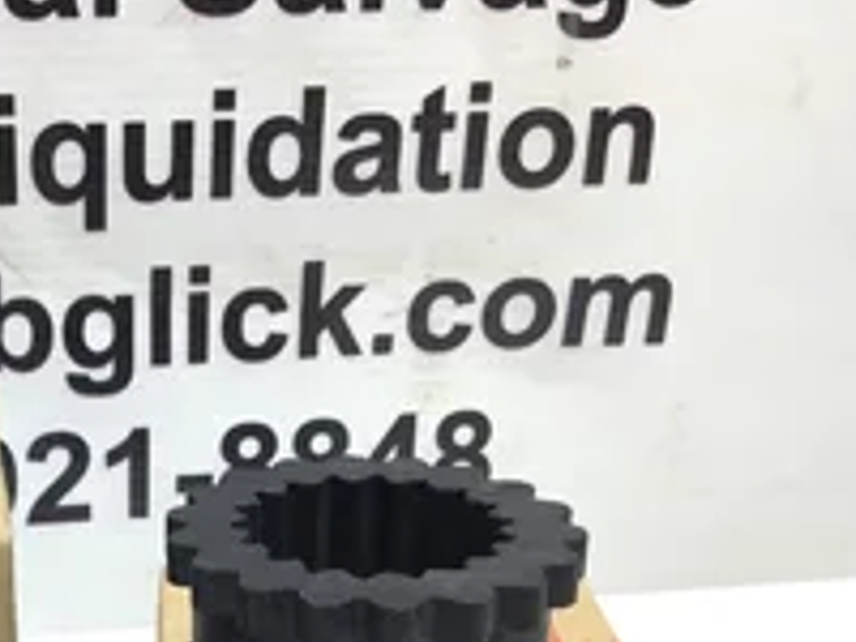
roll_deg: -0.4
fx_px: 1533
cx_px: 111
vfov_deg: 23.0
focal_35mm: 62
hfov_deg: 30.1
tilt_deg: -23.7
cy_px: 595
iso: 25
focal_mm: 3.3
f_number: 2.4
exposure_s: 1/60
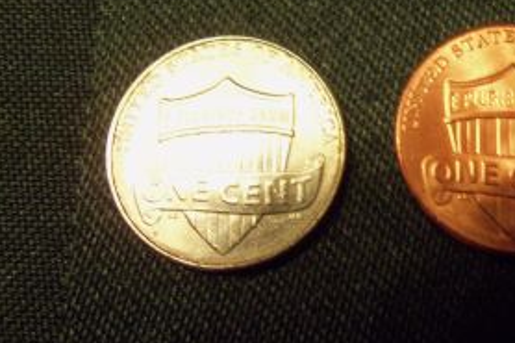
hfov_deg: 43.5
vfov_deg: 30.4
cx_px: 368
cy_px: 139
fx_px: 629
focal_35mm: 44
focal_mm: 5.2
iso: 200
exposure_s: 1/30
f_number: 3.4
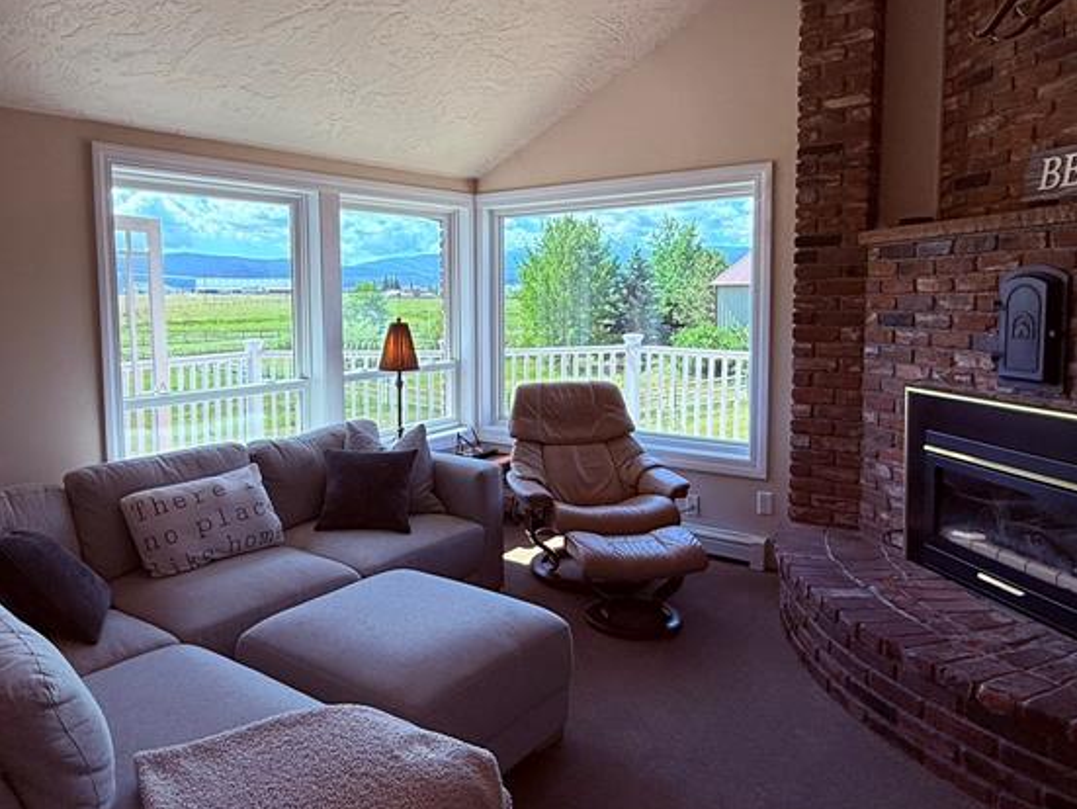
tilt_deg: -4.0
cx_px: 436
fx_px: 809
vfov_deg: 53.0
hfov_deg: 66.7
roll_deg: +0.2
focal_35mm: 26
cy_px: 358
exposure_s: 1/239
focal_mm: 2.22
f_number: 2.2
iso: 50
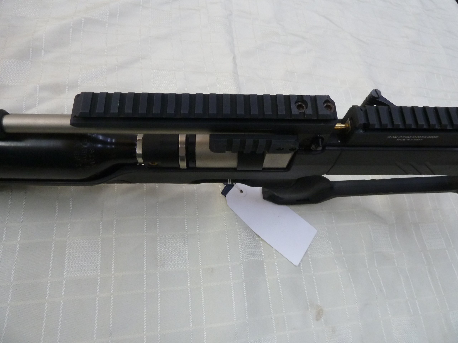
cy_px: 172
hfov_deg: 69.4
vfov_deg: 54.9
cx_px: 229
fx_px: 331
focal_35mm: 25
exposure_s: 1/30
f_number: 3.3
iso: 250
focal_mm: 4.1
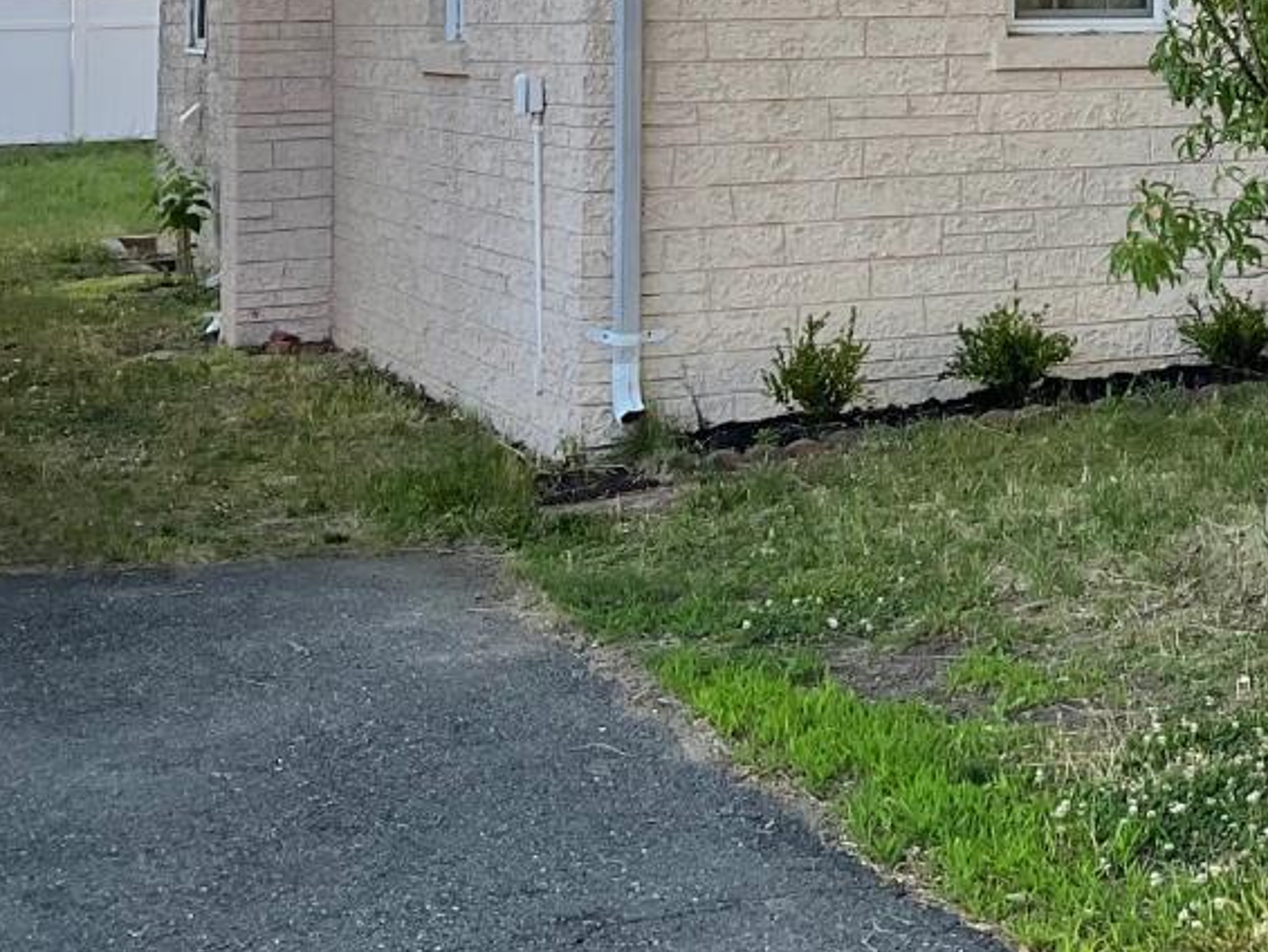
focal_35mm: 77
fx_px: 2821
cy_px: -223
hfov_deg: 24.1
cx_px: 1302
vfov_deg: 18.1
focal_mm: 3
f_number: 1.8
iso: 16
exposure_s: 1/524
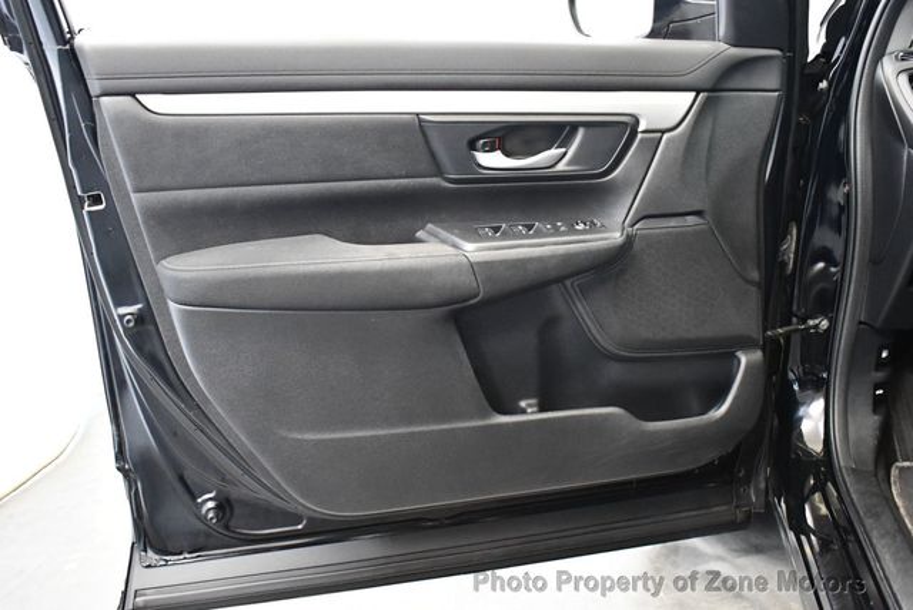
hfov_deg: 53.1
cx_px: 456
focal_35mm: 36
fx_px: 914
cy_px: 305
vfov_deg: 36.9
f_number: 3.5
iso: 4500
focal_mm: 18
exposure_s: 1/60
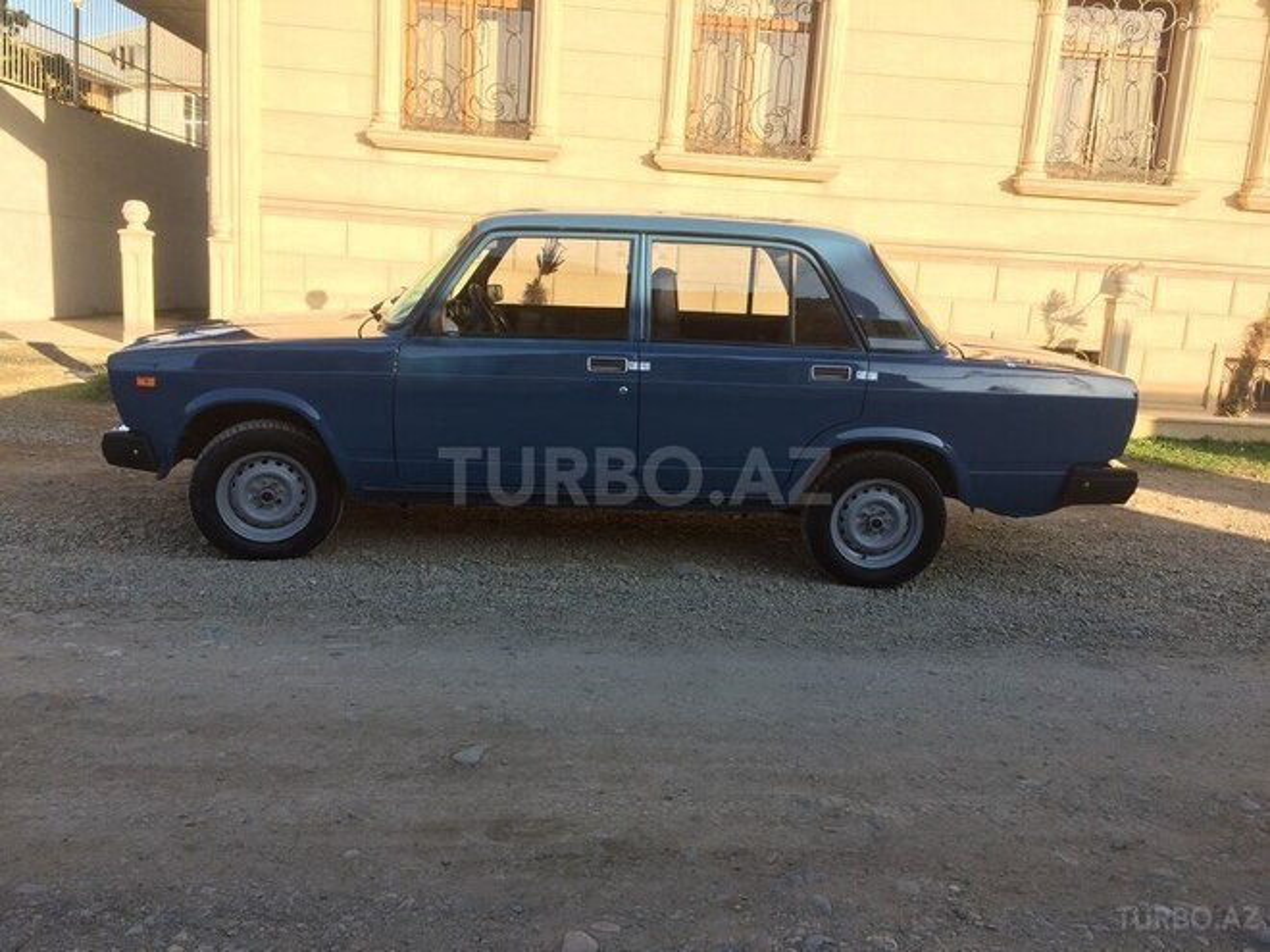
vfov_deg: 48.2
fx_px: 1064
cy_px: 476
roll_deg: -3.7
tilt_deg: -12.3
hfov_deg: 61.7
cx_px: 635
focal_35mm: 29
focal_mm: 4.15
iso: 32
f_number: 2.2
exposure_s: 1/554
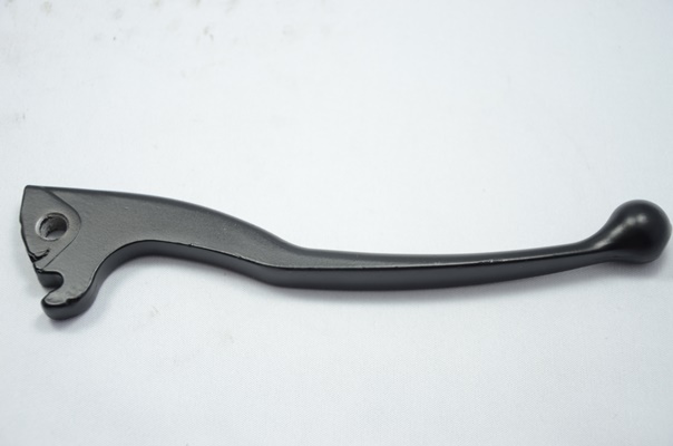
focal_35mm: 78
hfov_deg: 26.0
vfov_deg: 17.4
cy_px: 223
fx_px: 1455
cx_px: 336
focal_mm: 52
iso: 160
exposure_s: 1/40
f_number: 5.6
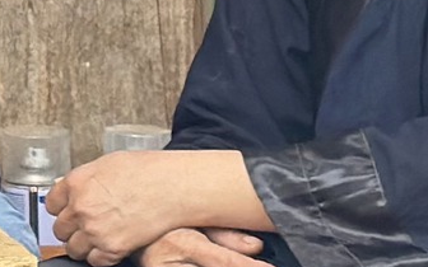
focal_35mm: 388
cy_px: -406
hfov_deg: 5.2
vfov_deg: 3.3
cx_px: -725
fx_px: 4526
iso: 125
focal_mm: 6.86
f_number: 1.78
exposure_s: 1/87
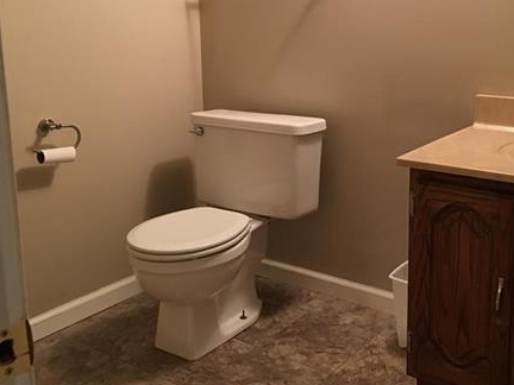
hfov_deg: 43.4
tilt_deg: -9.9
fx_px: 638
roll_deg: -0.7
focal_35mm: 43
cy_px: 137
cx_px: 328
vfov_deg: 33.4
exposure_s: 1/15
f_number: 2.2
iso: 80
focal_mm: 4.15
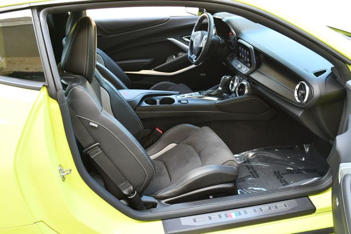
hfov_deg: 53.1
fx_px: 351
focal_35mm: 36
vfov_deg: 36.9
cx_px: 176
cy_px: 117
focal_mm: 18
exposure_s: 1/200
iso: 800
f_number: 3.5
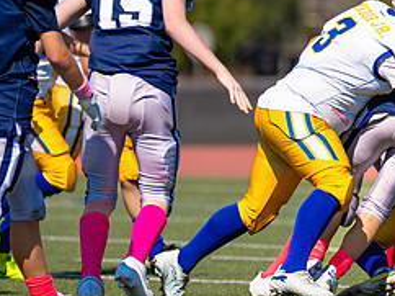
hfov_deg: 3.4
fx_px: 6657
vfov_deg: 2.5
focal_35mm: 584
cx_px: 500
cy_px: 104
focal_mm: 200
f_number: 2.8
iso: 125
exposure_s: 1/3200
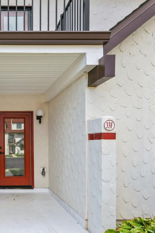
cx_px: 16
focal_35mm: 28
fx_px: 181
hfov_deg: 42.7
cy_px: 117
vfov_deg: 65.5
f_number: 8
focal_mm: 18
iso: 200
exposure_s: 1/400
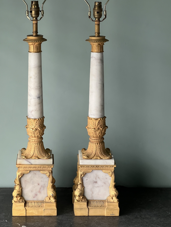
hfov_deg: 15.1
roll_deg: +0.0
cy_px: 86
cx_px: 65
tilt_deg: -11.0
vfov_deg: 20.0
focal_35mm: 98
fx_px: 645
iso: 250
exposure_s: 1/60
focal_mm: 9
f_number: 2.8
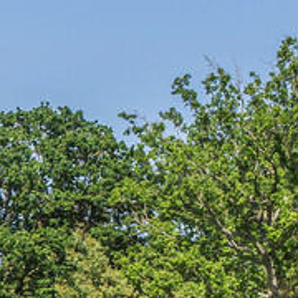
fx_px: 1695
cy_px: 433
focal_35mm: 174
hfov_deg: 9.3
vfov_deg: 9.8
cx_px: -333
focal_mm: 24
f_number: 8
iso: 400
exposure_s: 1/320
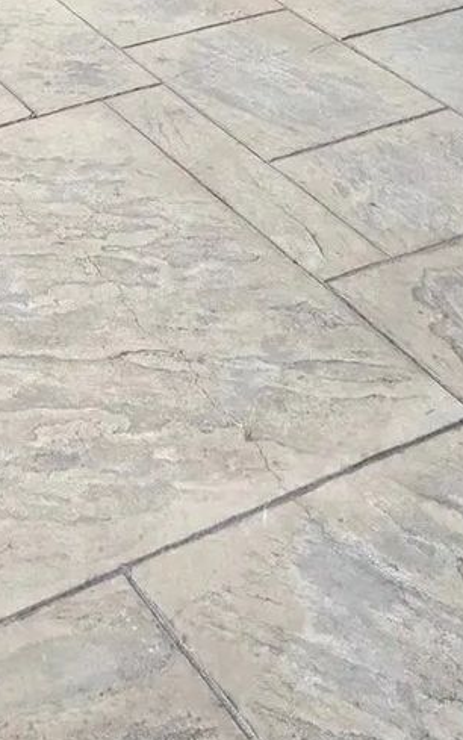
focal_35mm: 68
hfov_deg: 17.7
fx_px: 1372
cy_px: -228
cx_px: -177
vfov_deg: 25.8
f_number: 1.7
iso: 400
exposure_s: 1/120
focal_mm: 6.3
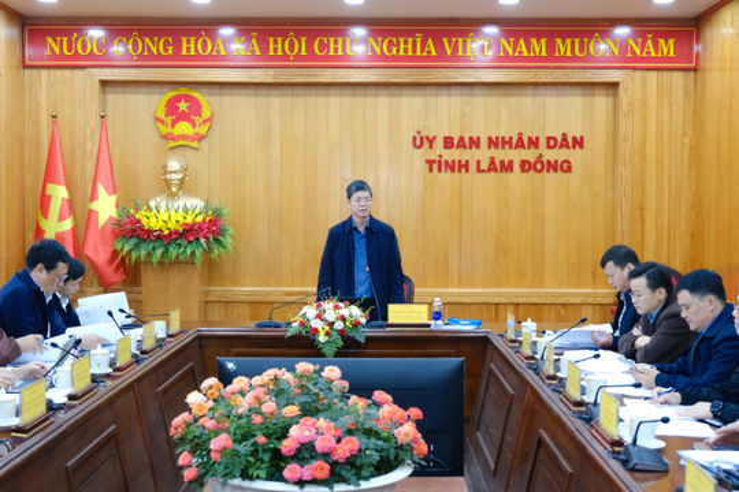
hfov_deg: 40.3
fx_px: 1006
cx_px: 370
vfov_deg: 27.5
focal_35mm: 49
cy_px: 246
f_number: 5
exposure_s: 1/60
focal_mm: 32.5
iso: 2000
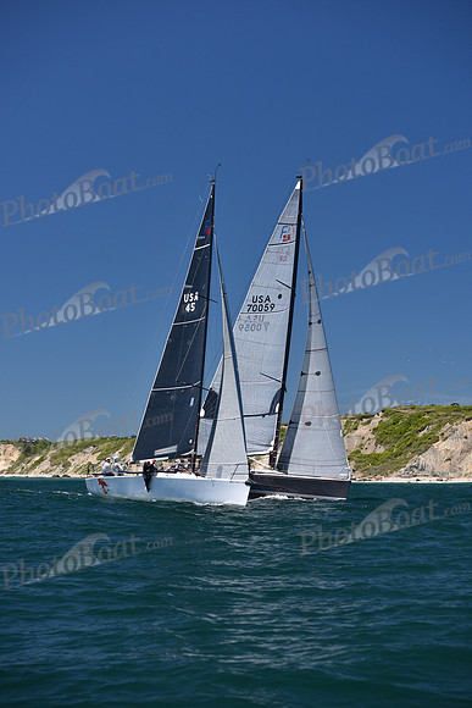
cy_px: 354
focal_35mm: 70
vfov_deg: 28.8
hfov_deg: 19.5
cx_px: 236
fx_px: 1376
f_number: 4.5
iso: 250
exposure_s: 1/800
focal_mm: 70
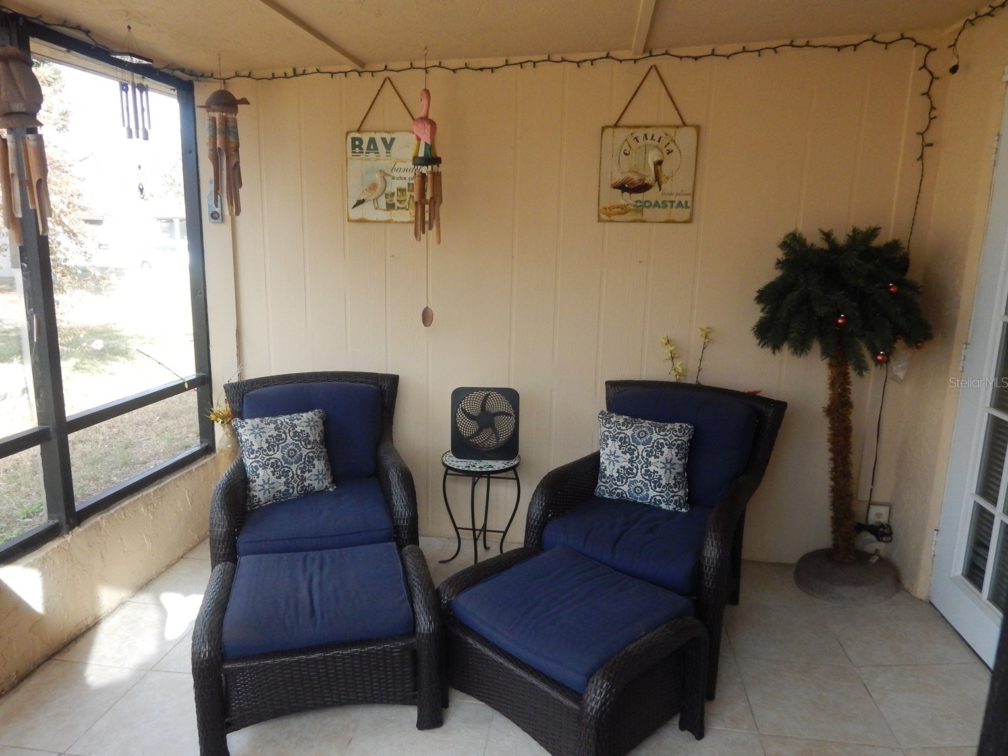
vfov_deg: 58.9
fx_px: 670
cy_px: 382
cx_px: 484
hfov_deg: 73.9
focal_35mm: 23
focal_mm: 4
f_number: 3
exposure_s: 1/250
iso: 400
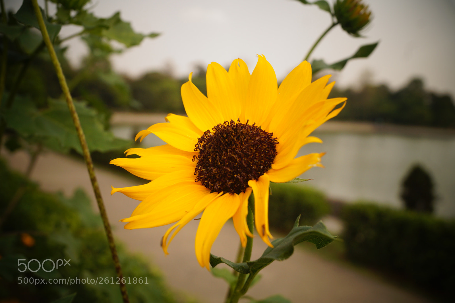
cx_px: 228
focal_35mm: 39
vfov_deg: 34.2
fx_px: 493
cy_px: 152
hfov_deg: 49.6
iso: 100
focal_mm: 26
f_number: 8
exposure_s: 1/250
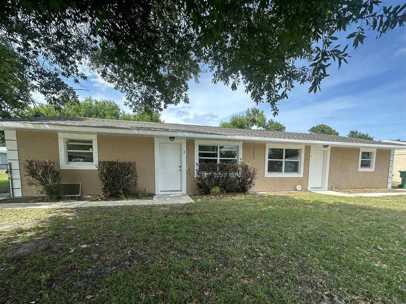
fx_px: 164
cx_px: 203
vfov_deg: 85.6
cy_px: 152
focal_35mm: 14
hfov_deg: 102.1
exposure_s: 1/836
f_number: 2.2
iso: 40
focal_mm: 2.22
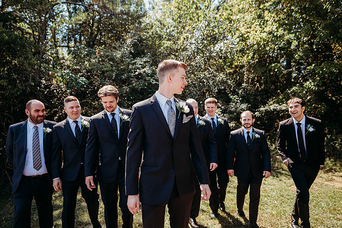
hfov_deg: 73.7
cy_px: 114
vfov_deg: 53.2
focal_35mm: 24
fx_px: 228
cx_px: 171
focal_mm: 24
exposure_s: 1/400
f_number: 2.8
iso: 100
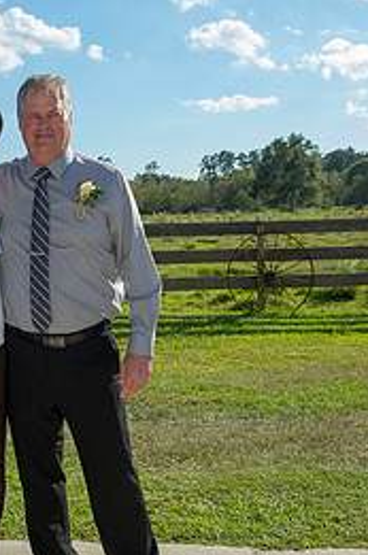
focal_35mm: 50
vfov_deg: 39.6
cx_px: 61
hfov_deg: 26.3
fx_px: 770
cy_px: 304
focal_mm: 29
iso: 200
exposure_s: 1/500
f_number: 6.3
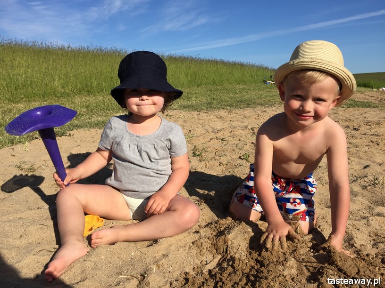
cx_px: 192
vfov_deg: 48.2
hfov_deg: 61.7
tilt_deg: -8.5
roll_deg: +1.7
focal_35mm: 29
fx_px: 323
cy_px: 144
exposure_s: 1/2639
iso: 32
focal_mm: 4.15
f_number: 2.2
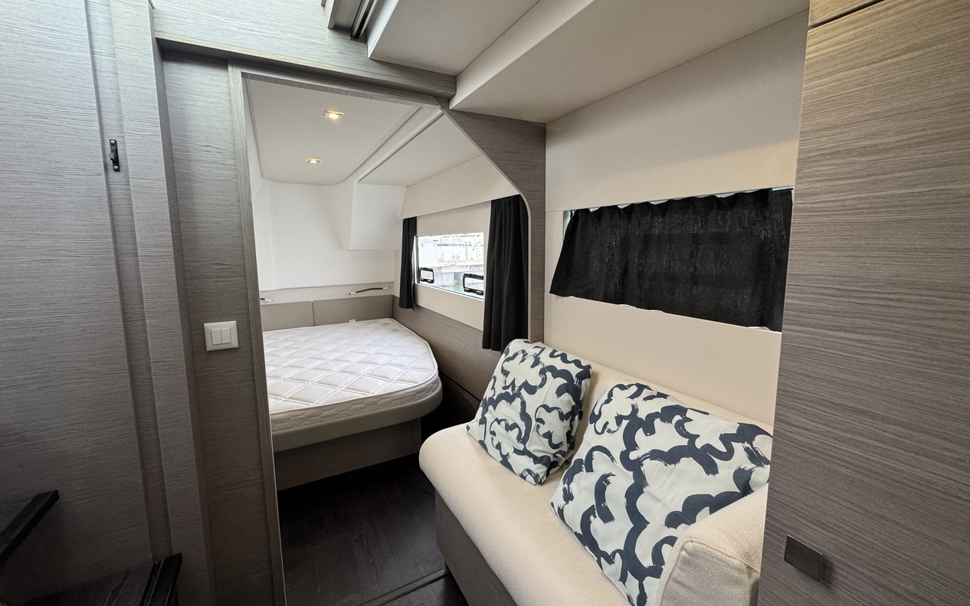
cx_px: 483
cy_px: 291
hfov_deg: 101.5
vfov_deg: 74.7
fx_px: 396
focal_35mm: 15
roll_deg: +1.3
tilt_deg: -7.1
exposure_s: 1/99
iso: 250
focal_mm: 2.22
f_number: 2.2
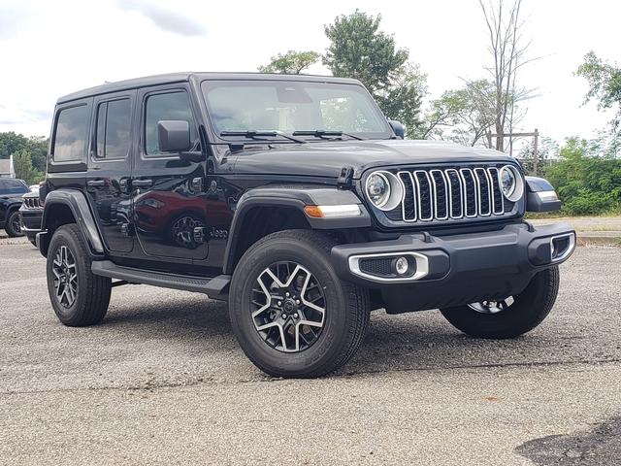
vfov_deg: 53.1
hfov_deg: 67.3
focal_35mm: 26
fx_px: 466
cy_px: 233
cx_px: 310
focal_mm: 4.3
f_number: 2.4
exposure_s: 1/244
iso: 50
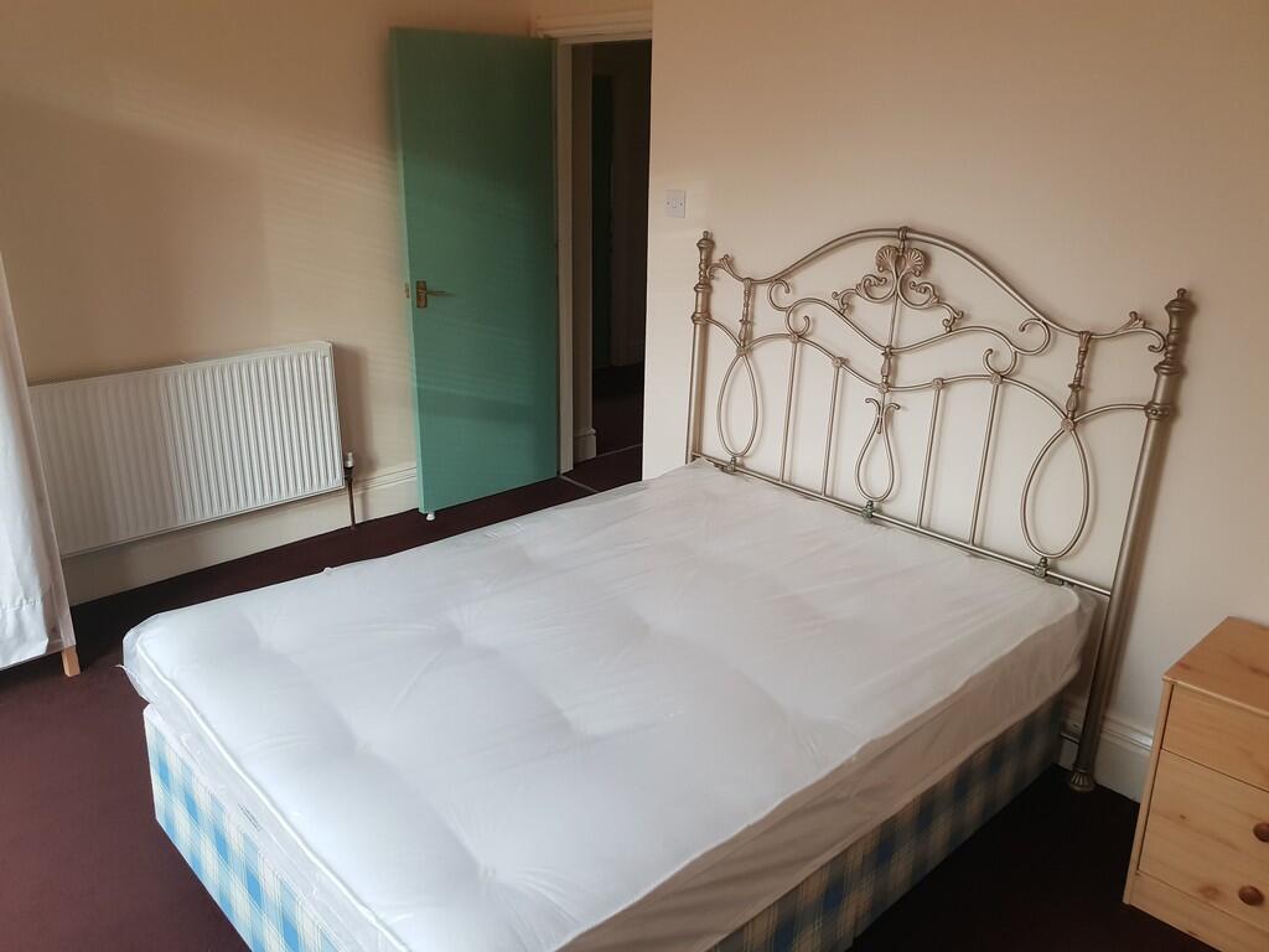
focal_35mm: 26
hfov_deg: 67.3
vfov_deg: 53.1
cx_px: 634
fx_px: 953
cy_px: 476
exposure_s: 1/50
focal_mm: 4.3
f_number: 2.4
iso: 250
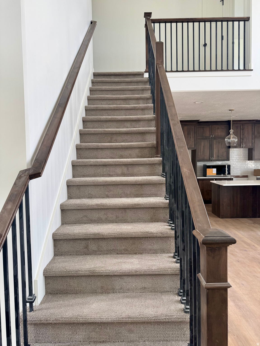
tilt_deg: -3.0
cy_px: 173
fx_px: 240
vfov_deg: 71.6
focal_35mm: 24
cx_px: 130
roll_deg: +1.3
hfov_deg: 56.8
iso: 80
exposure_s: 1/121
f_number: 1.78
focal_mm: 6.76
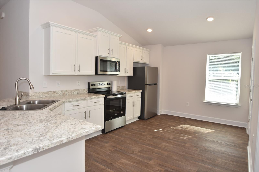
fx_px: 151
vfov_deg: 59.5
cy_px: 86
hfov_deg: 81.2
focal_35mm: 21
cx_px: 130
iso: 200
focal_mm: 14
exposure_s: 1/100
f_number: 4.5
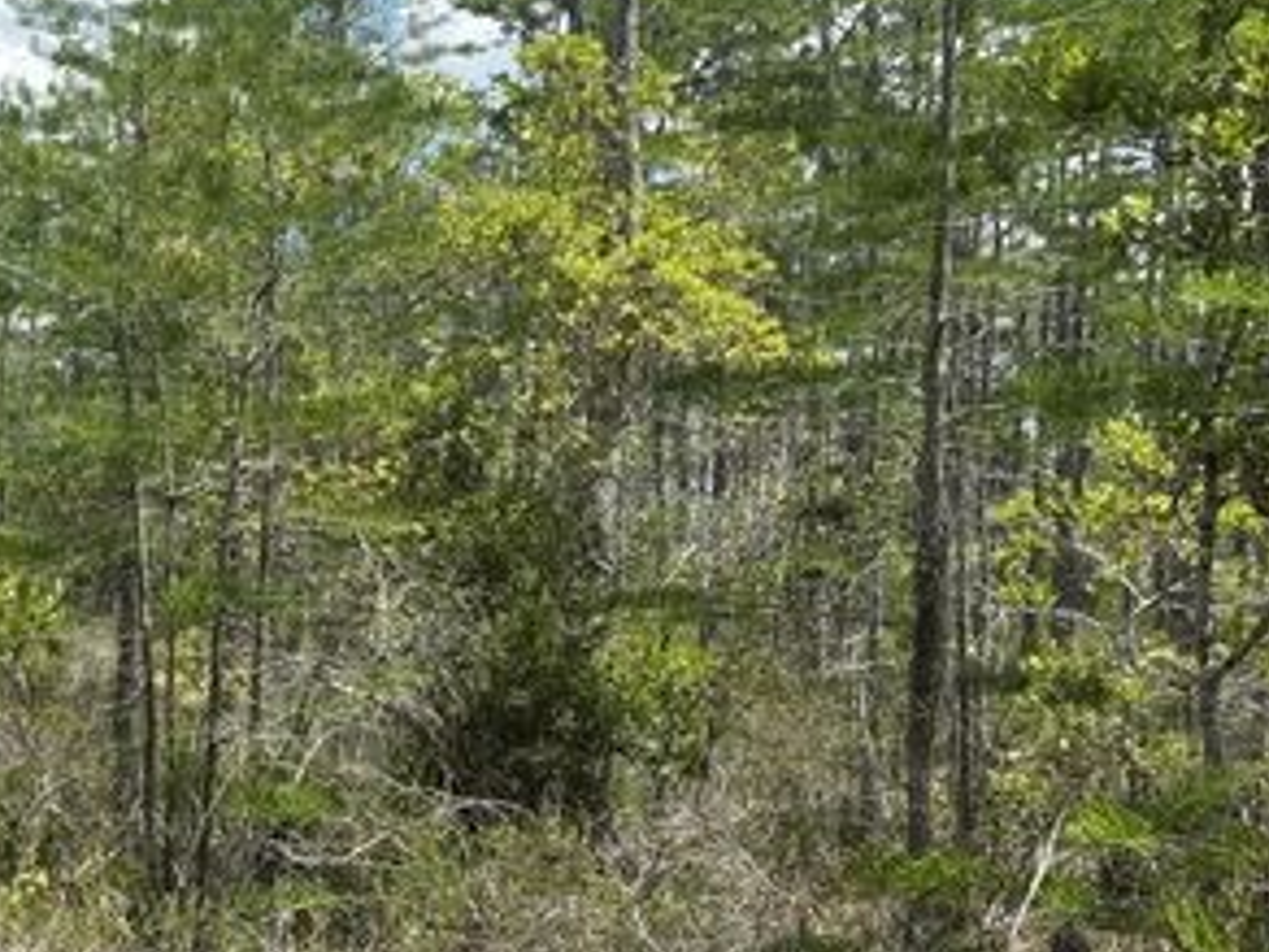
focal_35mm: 57
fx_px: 2090
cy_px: 630
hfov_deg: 30.9
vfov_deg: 25.5
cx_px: -48
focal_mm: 5.96
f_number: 1.6
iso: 50
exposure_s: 1/1751
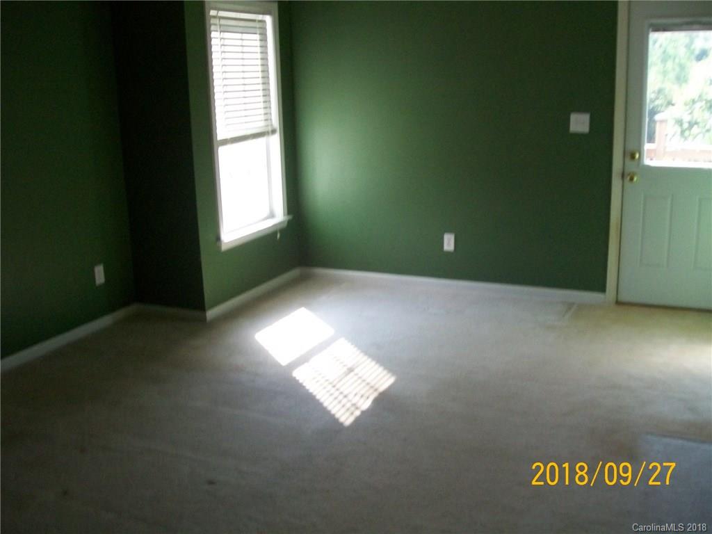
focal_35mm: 36
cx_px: 356
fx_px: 740
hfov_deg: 51.4
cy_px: 267
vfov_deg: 39.7
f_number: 2.7
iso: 160
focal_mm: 6
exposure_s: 1/125
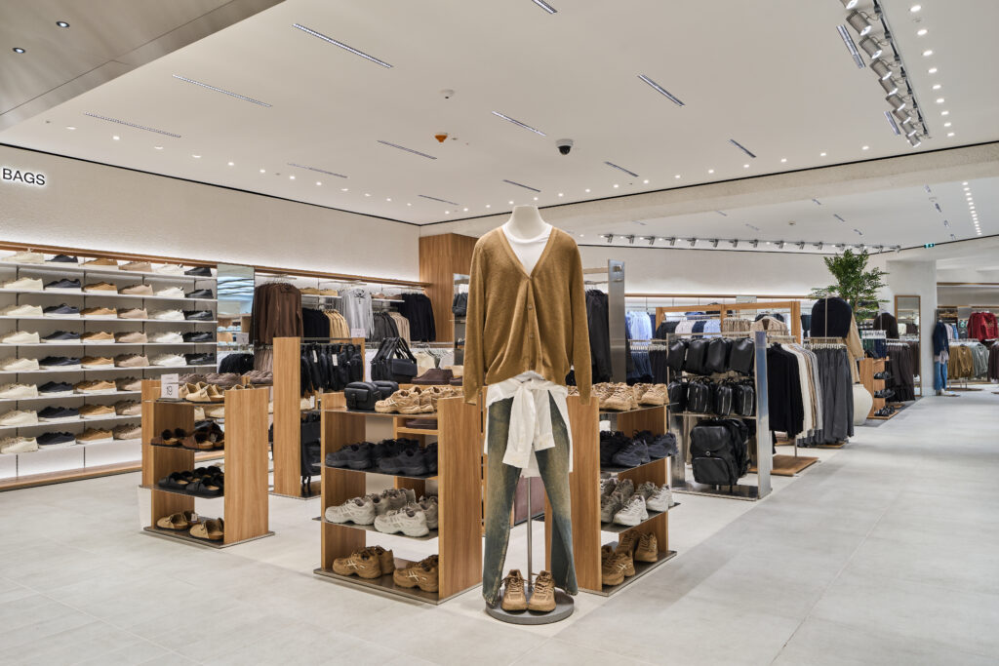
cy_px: 333
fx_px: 722
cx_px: 500
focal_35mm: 26
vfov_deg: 49.6
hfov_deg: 69.4
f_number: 10
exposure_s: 1/8
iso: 200
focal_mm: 26
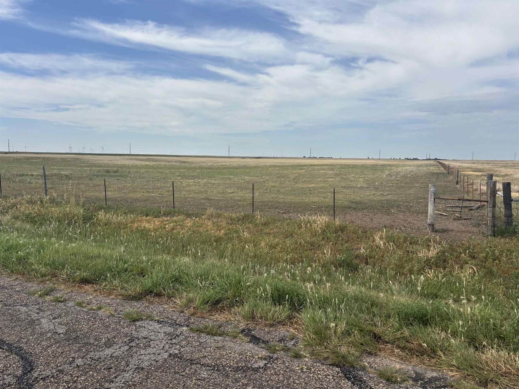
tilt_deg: -5.6
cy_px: 194
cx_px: 260
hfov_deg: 67.3
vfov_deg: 53.1
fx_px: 390
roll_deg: -1.5
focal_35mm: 26
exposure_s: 1/5076
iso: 50
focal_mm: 5.96
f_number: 1.6
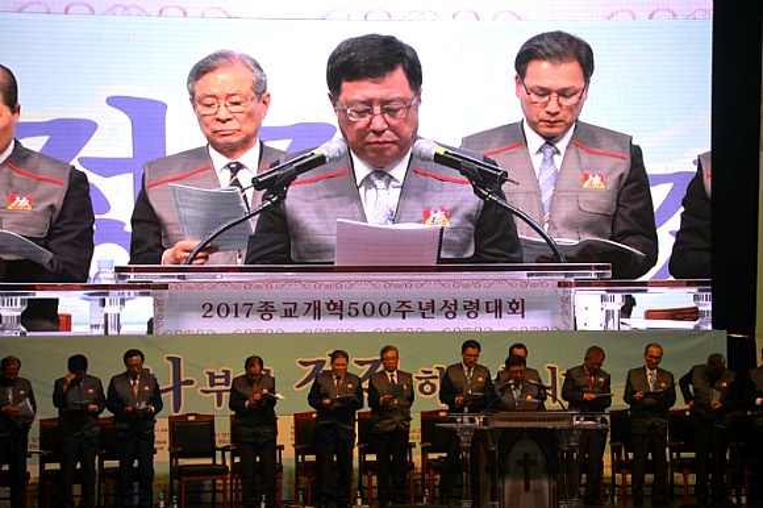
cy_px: 254
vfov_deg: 7.0
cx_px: 382
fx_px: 4130
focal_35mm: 195
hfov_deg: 10.6
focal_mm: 130
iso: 450
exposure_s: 1/125
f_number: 5
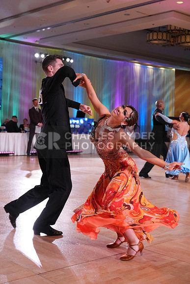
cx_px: 95
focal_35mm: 52
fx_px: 411
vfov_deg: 38.2
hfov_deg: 26.0
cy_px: 142
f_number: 4
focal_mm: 52
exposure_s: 1/400
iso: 2000
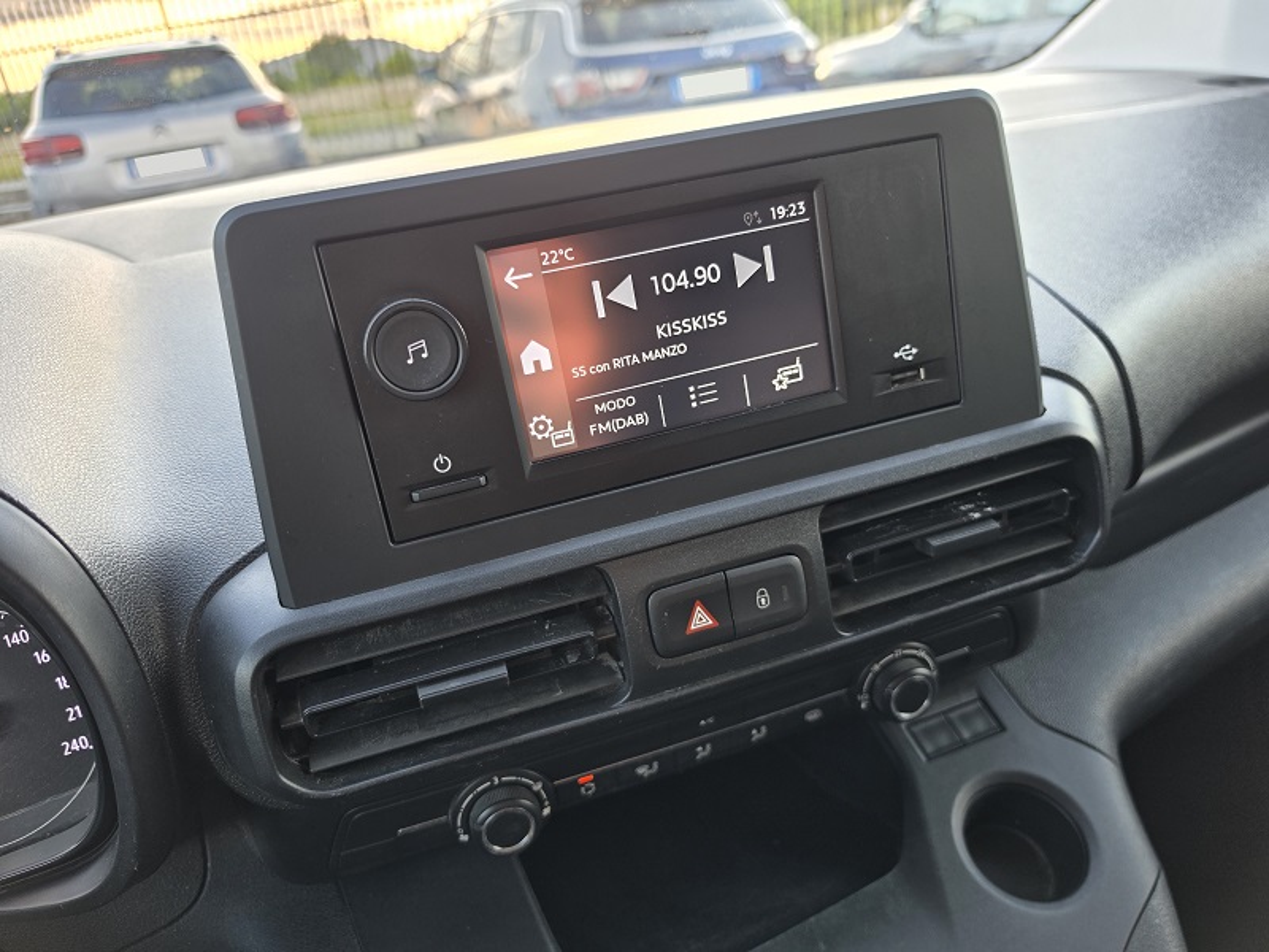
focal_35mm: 23
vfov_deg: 58.9
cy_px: 476
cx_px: 634
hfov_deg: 73.9
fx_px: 843
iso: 64
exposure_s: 1/180
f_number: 1.4
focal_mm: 6.5
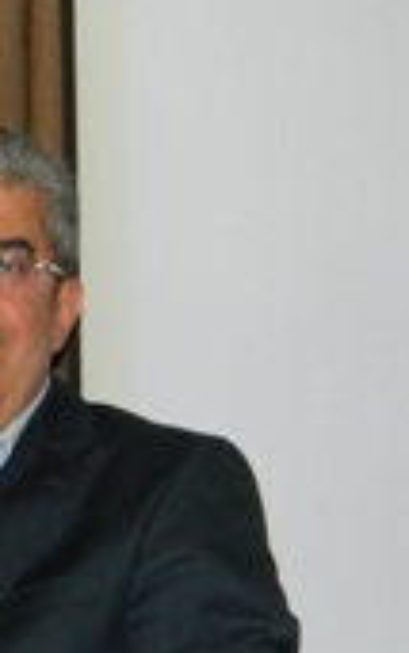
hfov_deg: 7.8
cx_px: -367
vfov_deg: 12.7
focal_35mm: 163
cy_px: 577
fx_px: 2905
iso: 200
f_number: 3.5
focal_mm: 7.3
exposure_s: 1/40
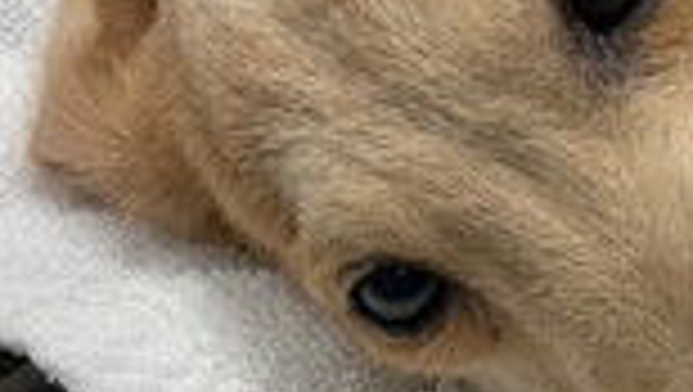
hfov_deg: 24.4
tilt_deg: -37.9
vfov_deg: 14.1
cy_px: 228
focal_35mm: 86
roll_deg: -3.8
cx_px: 540
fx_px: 1582
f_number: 1.8
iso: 40
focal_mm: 3
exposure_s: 1/120
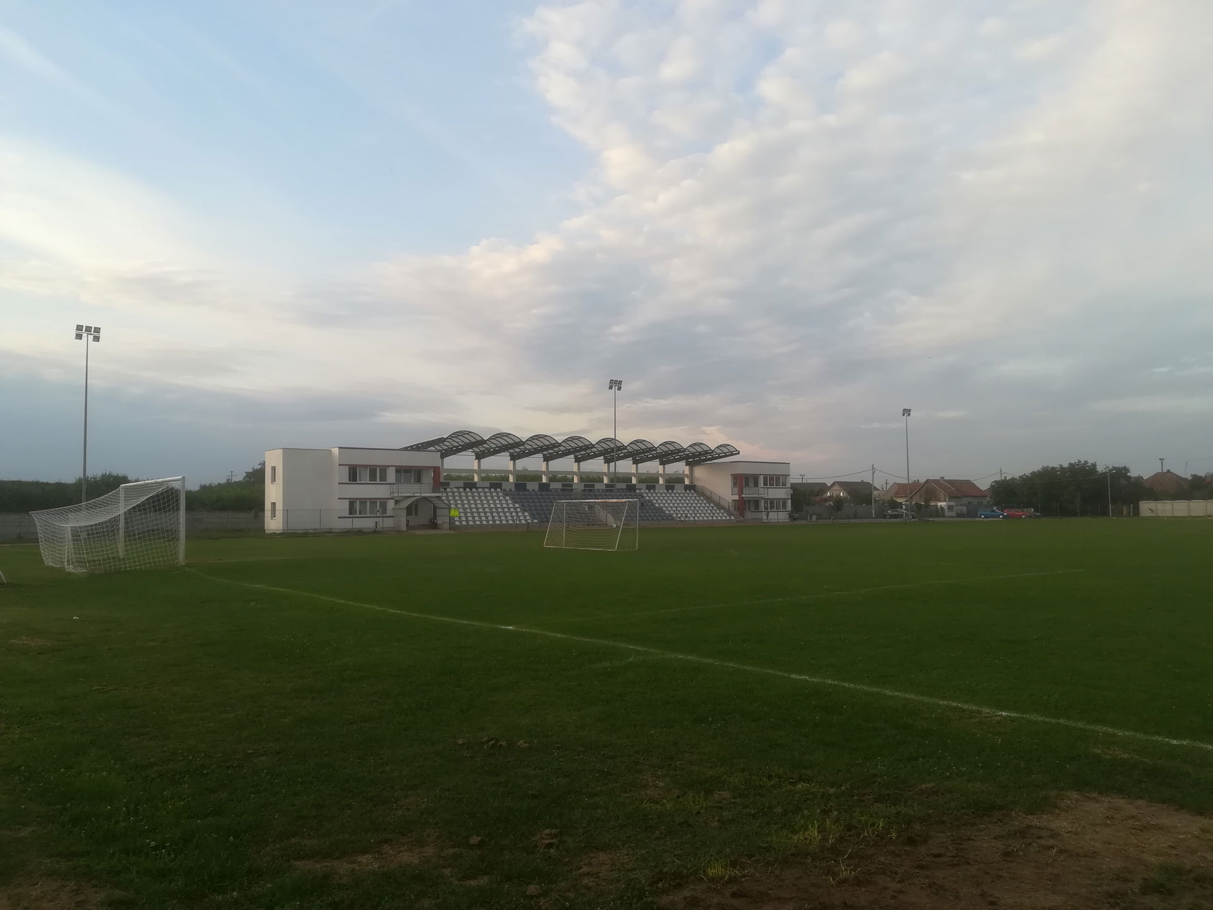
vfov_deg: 53.1
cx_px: 606
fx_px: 911
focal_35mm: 26
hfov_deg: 67.3
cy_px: 455
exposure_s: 1/223
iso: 50
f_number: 2.2
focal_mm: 3.83
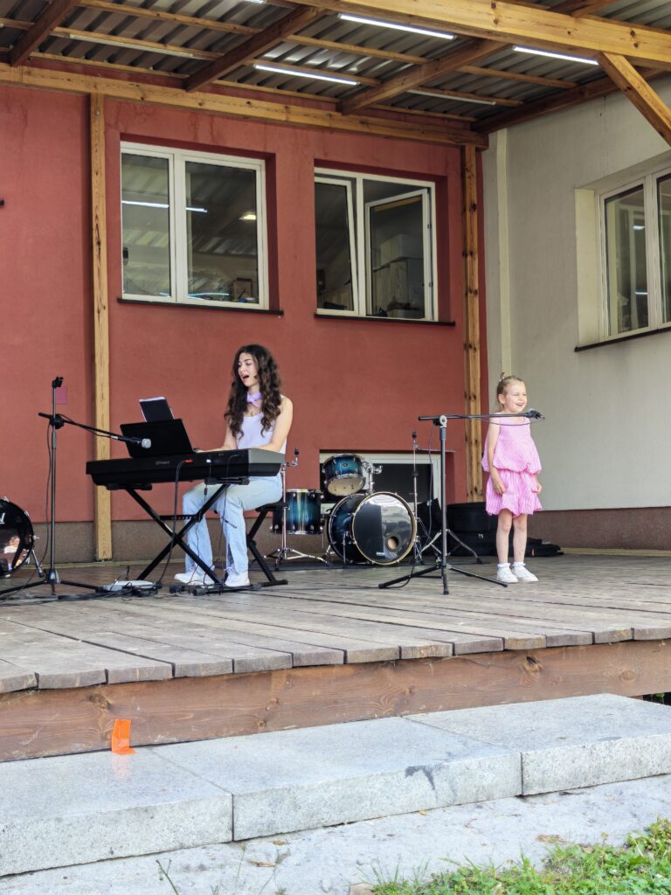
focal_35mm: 46
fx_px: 1189
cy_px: 448
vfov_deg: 41.2
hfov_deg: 31.5
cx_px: 336
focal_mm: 6.55
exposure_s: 1/100
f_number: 1.6
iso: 50
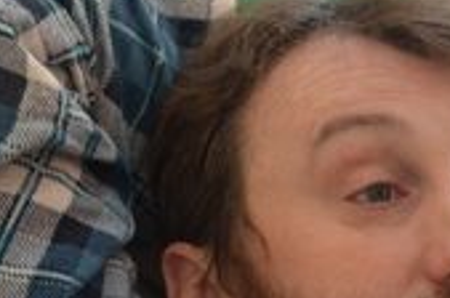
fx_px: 3568
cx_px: 458
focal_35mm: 286
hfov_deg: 7.2
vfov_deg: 4.8
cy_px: 378
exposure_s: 1/30
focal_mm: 52
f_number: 6.3
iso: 800
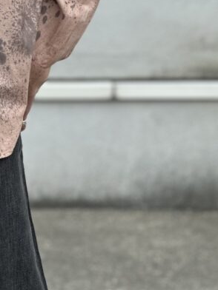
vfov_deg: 9.8
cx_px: -36
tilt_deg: -4.0
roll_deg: -0.3
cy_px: -17
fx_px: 1688
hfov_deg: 7.3
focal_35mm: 201
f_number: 2.8
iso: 25
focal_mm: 9
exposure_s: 1/225
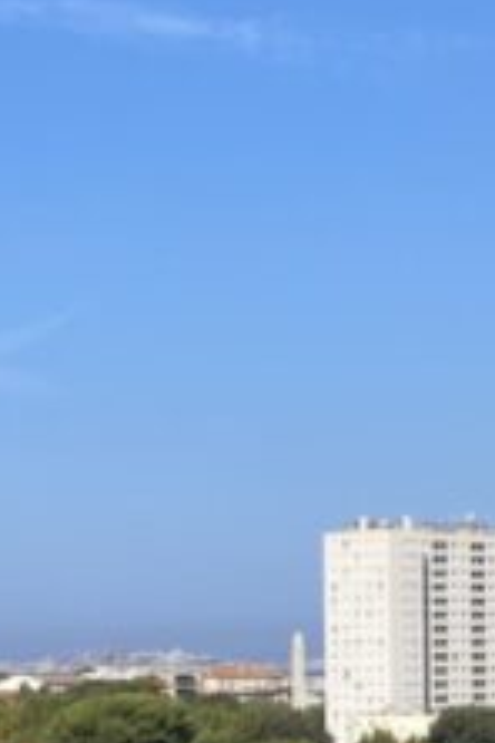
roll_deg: +0.6
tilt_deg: +0.6
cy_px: 676
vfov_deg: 16.2
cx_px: 288
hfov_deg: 11.0
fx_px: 2578
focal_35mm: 125
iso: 32
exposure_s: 1/3205
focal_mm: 4.25
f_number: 1.8
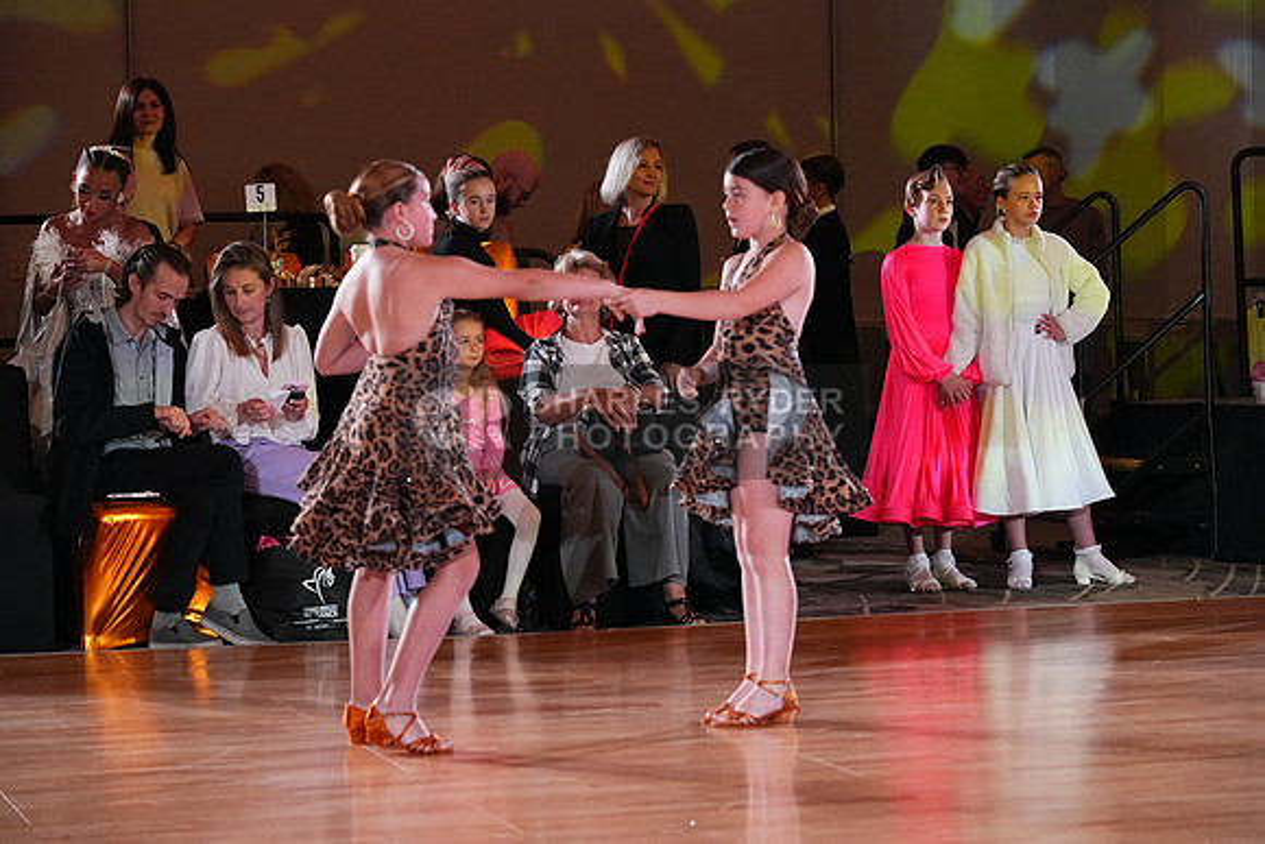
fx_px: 3690
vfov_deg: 13.0
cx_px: 632
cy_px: 422
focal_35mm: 105
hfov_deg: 19.5
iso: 5000
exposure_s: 1/400
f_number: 5
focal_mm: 105
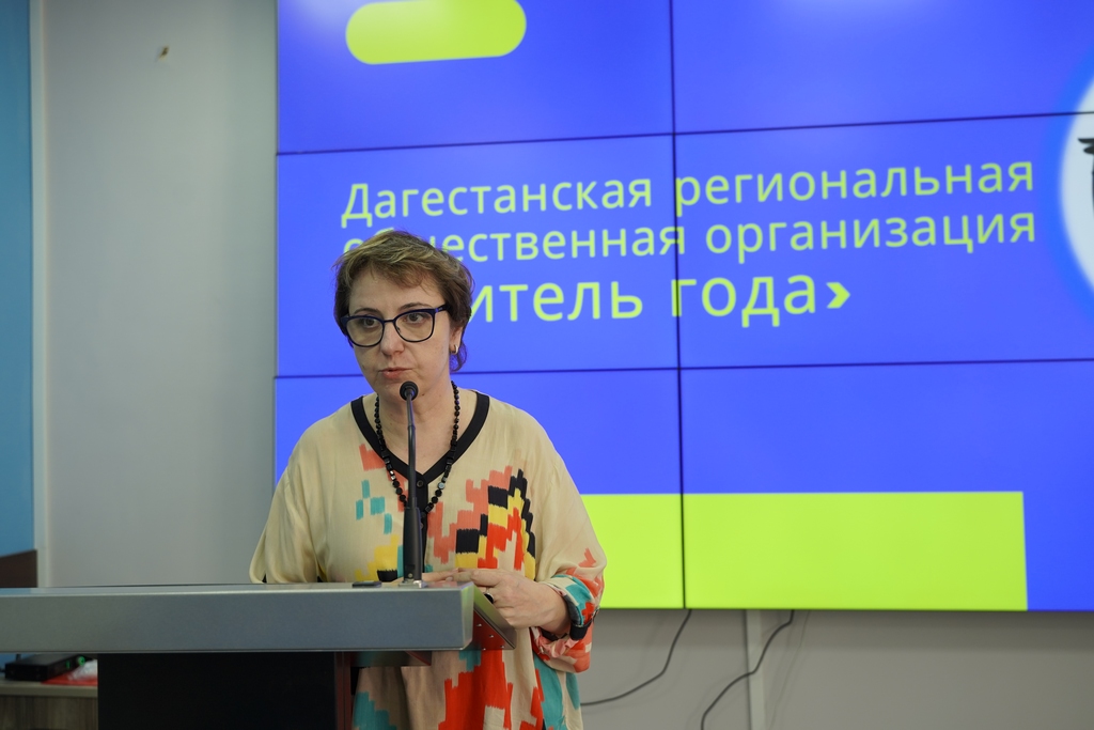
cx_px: 547
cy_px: 365
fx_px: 1155
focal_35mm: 38
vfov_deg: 35.1
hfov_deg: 50.7
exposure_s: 1/160
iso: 500
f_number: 4
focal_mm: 38
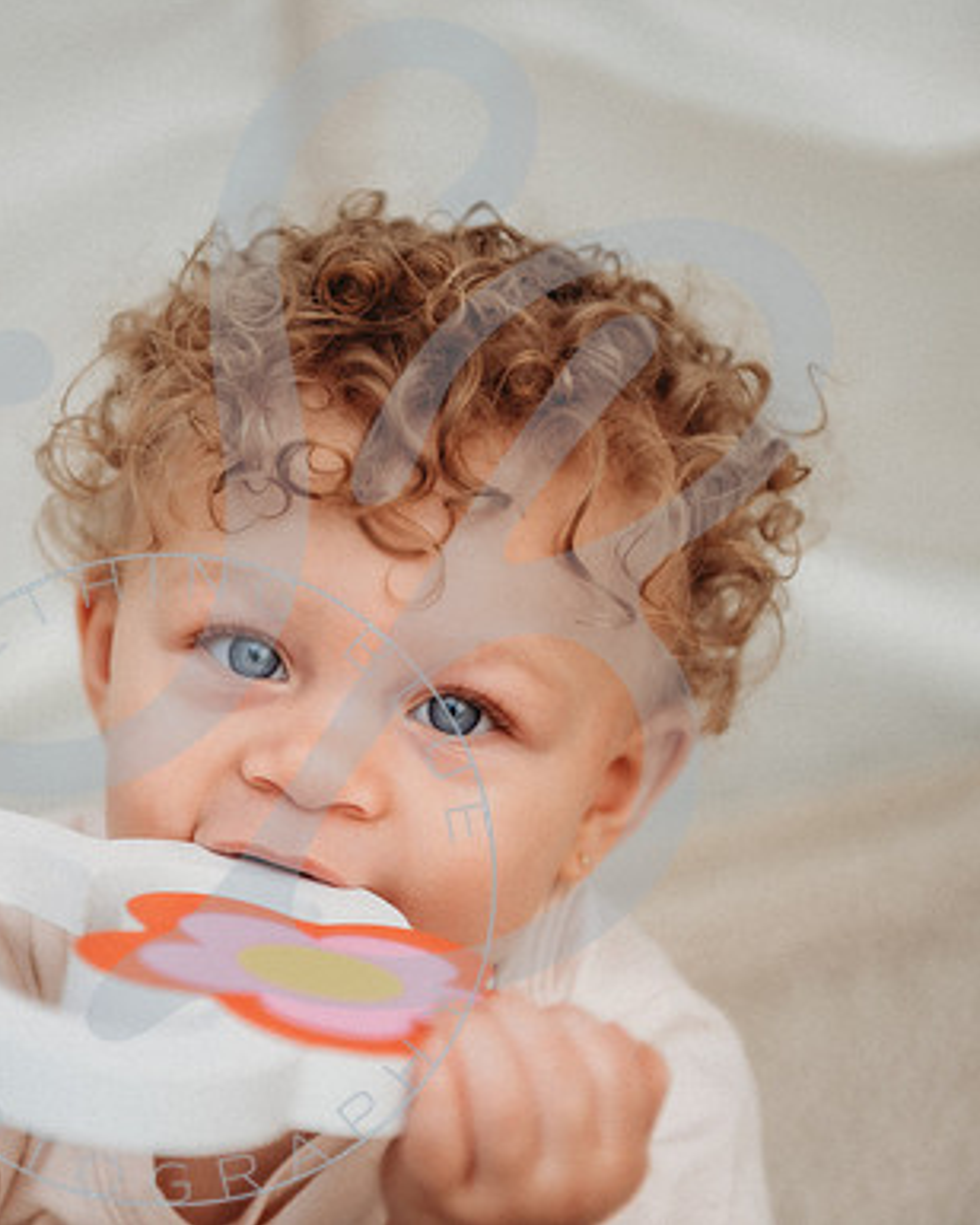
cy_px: 612
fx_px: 3589
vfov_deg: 19.4
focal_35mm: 99
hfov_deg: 15.5
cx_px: 328
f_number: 2.8
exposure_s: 1/160
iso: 100
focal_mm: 70
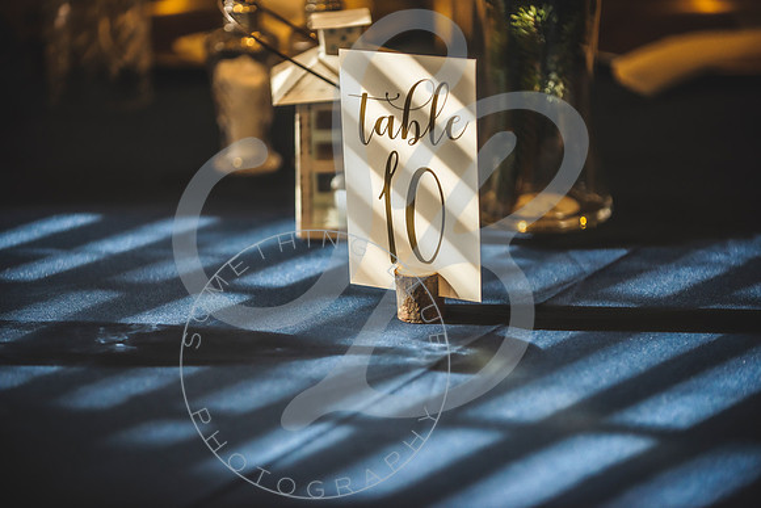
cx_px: 380
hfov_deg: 15.8
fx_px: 2749
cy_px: 254
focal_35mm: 130
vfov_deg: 10.6
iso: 500
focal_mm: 130
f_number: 2.8
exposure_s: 1/200
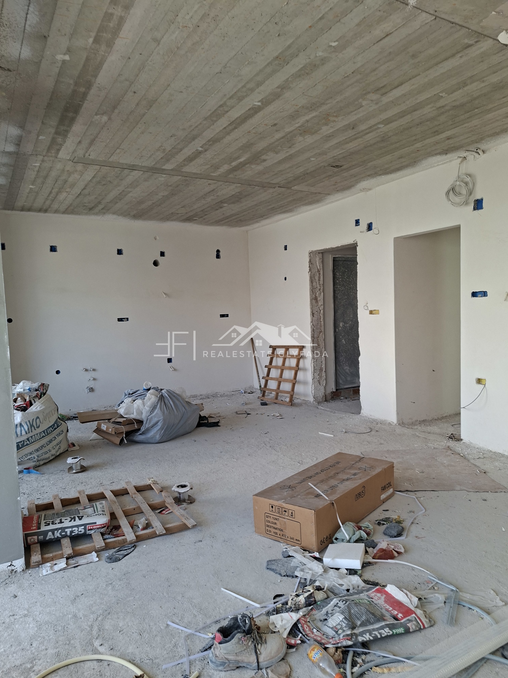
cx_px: 254
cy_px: 339
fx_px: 450
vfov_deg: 73.9
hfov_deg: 58.9
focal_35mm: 23
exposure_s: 1/100
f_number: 1.8
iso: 50
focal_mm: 5.54
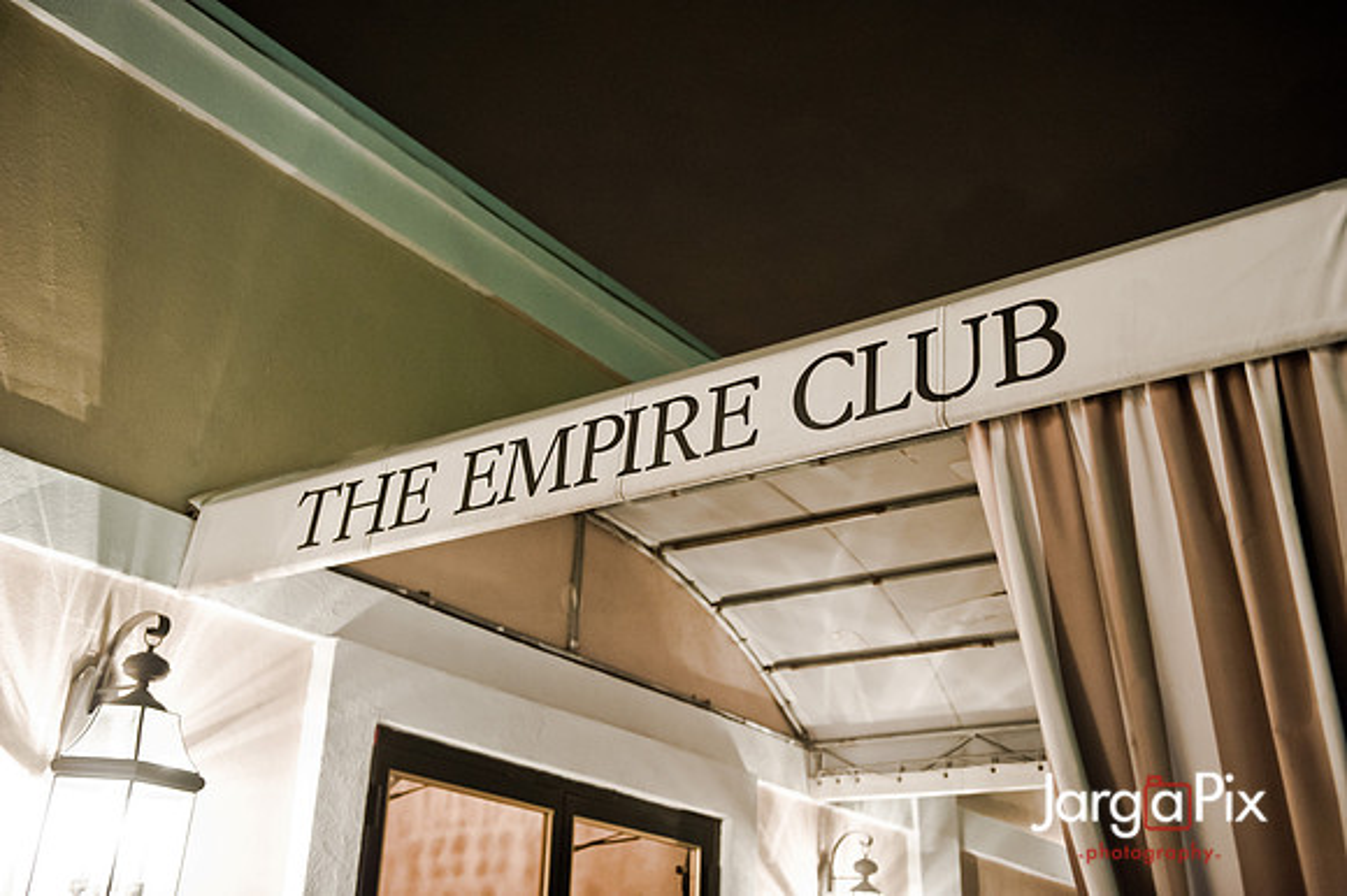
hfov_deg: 46.4
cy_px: 448
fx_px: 1571
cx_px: 674
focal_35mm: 42
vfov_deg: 31.9
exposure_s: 1/25
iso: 3200
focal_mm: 42
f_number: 3.2
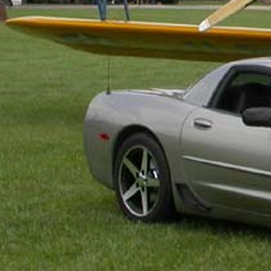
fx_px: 1435
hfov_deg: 10.5
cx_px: 369
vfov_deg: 10.8
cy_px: 68
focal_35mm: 162
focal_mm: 7.85
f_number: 6.7
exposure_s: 1/333
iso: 100
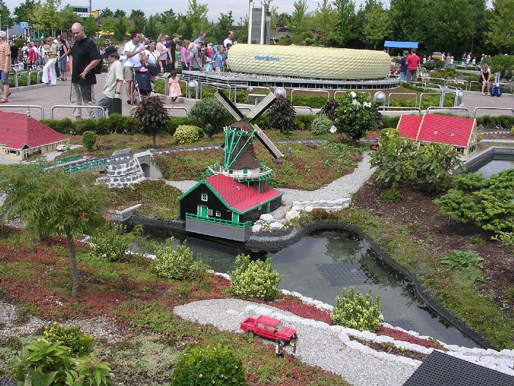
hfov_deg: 49.0
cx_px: 257
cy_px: 193
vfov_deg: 37.7
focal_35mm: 38
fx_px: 564
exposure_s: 1/200
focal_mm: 5.8
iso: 100
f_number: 5.6
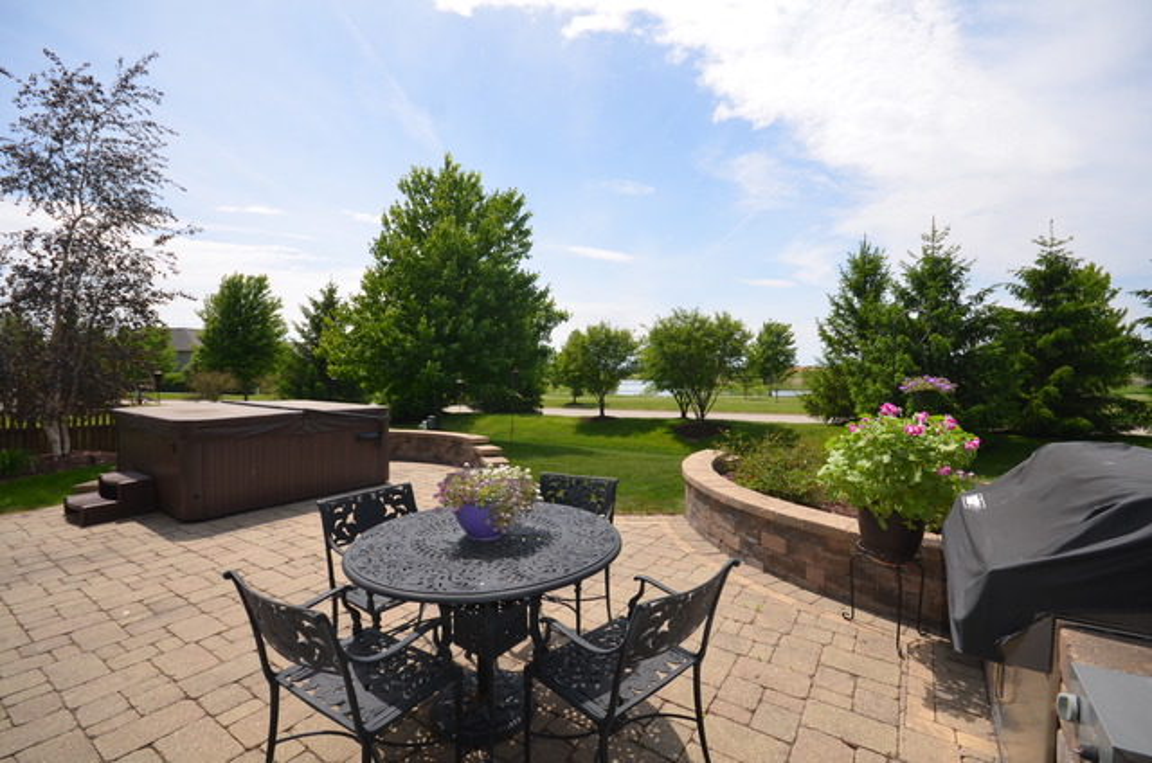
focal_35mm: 15
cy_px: 382
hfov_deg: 100.5
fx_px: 479
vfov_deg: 77.1
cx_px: 576
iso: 100
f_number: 7.1
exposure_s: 1/250
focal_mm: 10
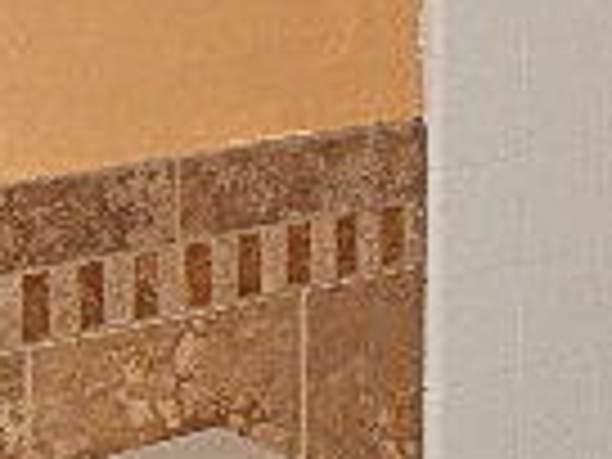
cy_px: -18
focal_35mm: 132
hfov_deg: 14.9
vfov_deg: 11.1
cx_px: 428
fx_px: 2334
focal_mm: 5
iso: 250
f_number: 3.9
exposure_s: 1/30
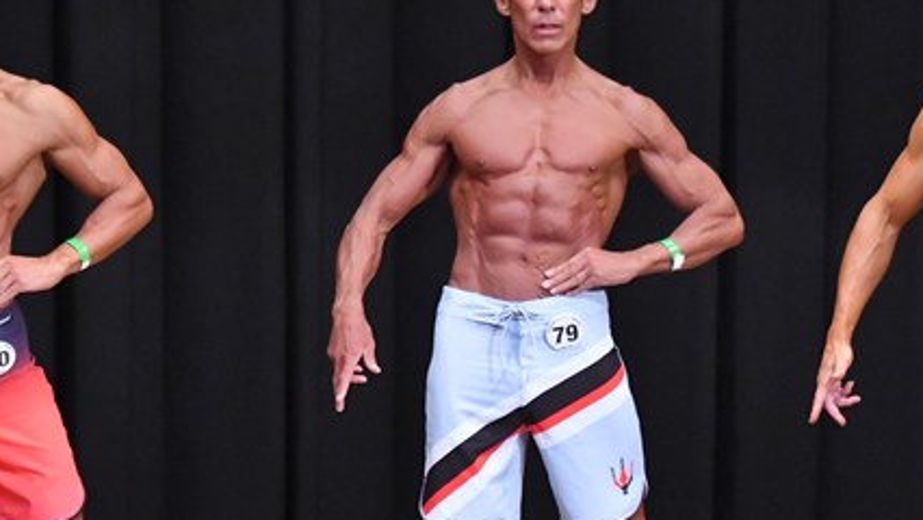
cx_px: 560
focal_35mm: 413
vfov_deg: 2.9
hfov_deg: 5.2
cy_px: 362
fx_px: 10112
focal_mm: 145
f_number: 5.6
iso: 8000
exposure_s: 1/400
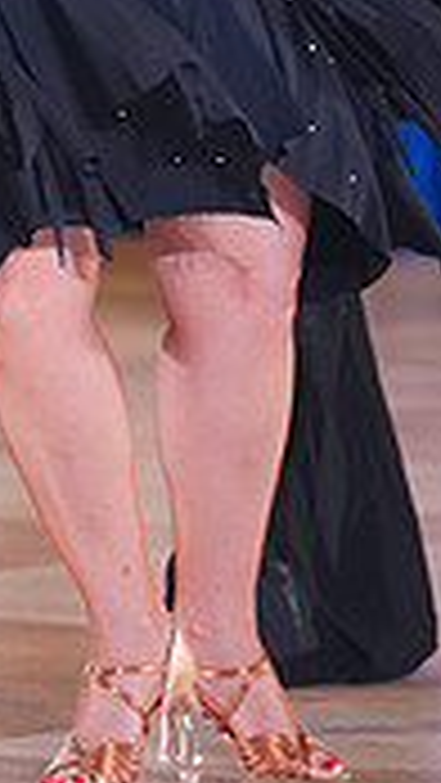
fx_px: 8183
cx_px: -25
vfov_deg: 5.5
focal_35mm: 394
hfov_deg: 3.1
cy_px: -176
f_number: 2.8
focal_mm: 113
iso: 2500
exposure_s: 1/500
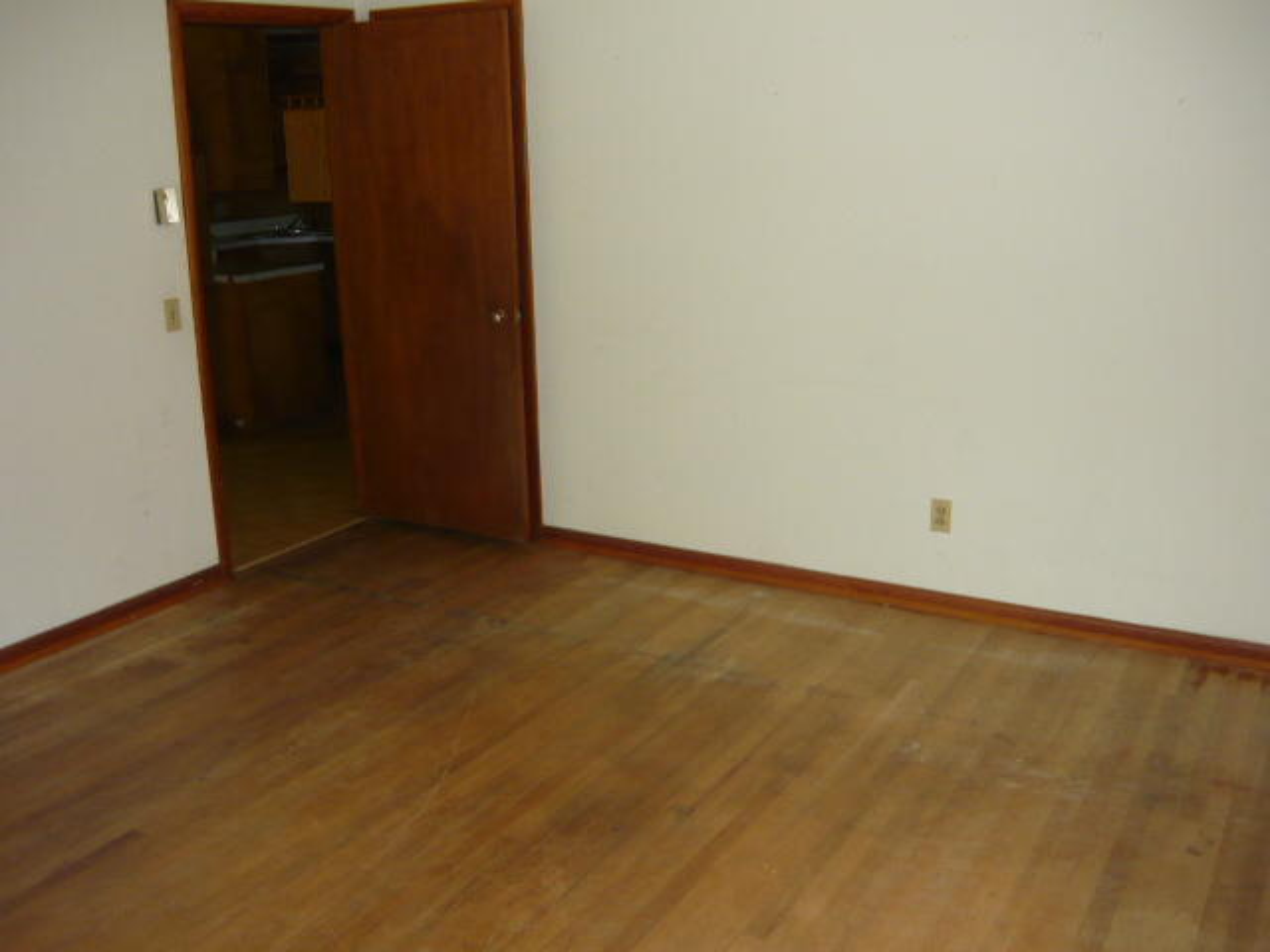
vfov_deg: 42.9
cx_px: 635
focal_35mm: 33
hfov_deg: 55.4
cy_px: 476
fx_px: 1211
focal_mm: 5.5
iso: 160
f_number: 2.8
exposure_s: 1/30
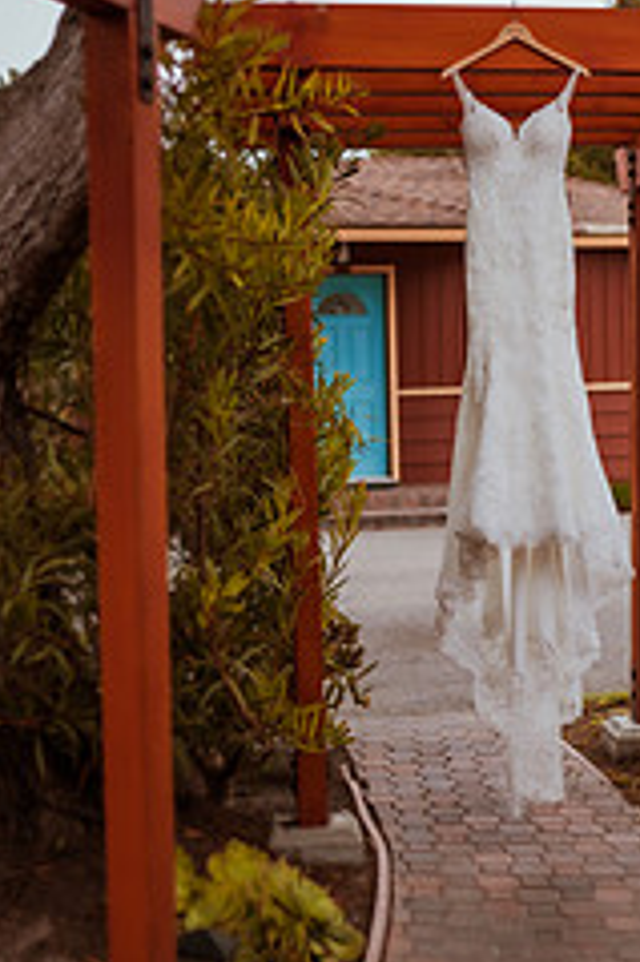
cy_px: 503
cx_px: 360
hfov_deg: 20.6
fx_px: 1762
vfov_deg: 30.5
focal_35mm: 66
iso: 500
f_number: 1.4
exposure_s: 1/8000
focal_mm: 35
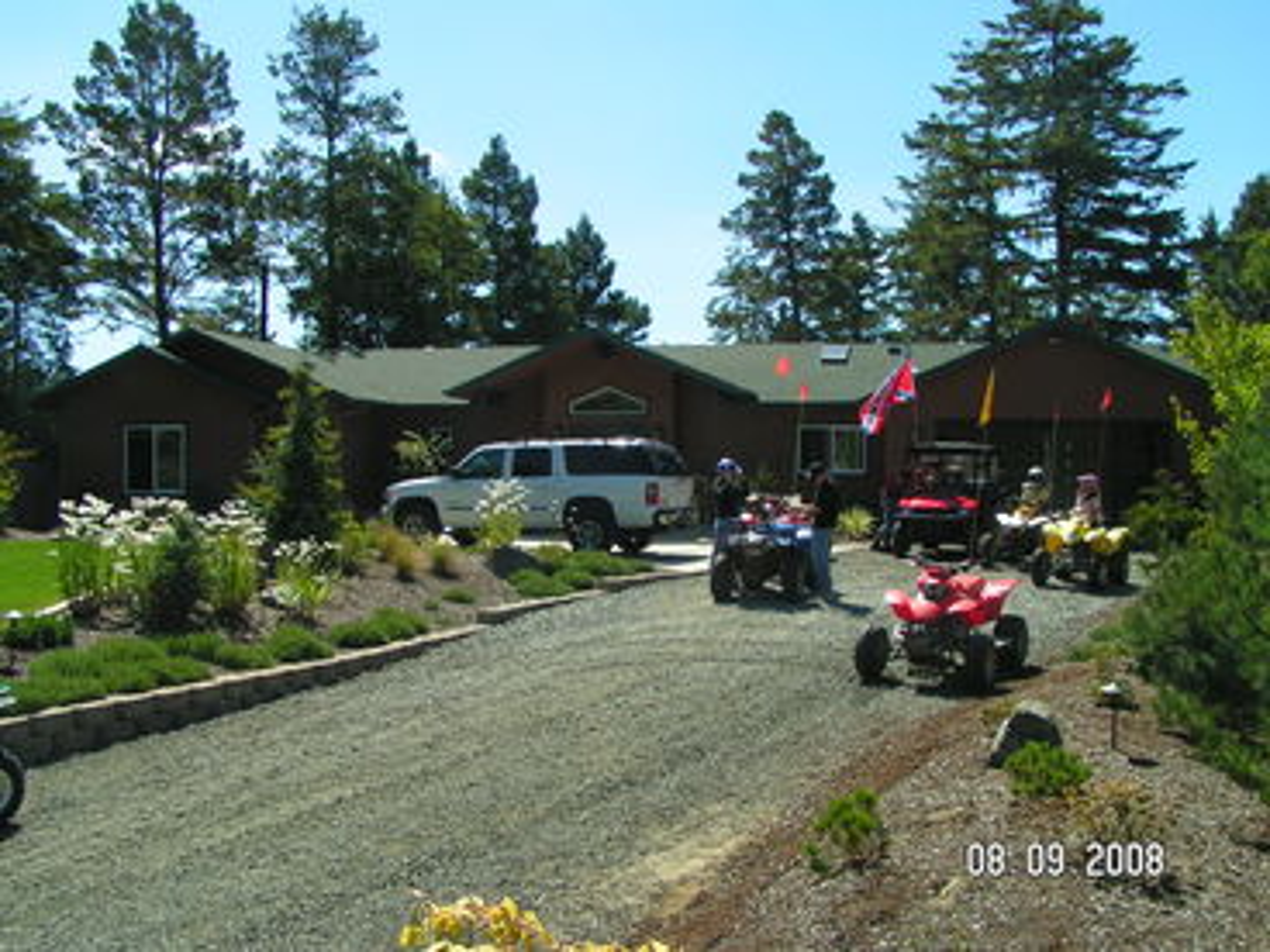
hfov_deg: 49.0
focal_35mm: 38
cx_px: 635
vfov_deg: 37.7
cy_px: 476
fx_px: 1394
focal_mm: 5.8
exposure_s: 1/320
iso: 50
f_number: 5.6
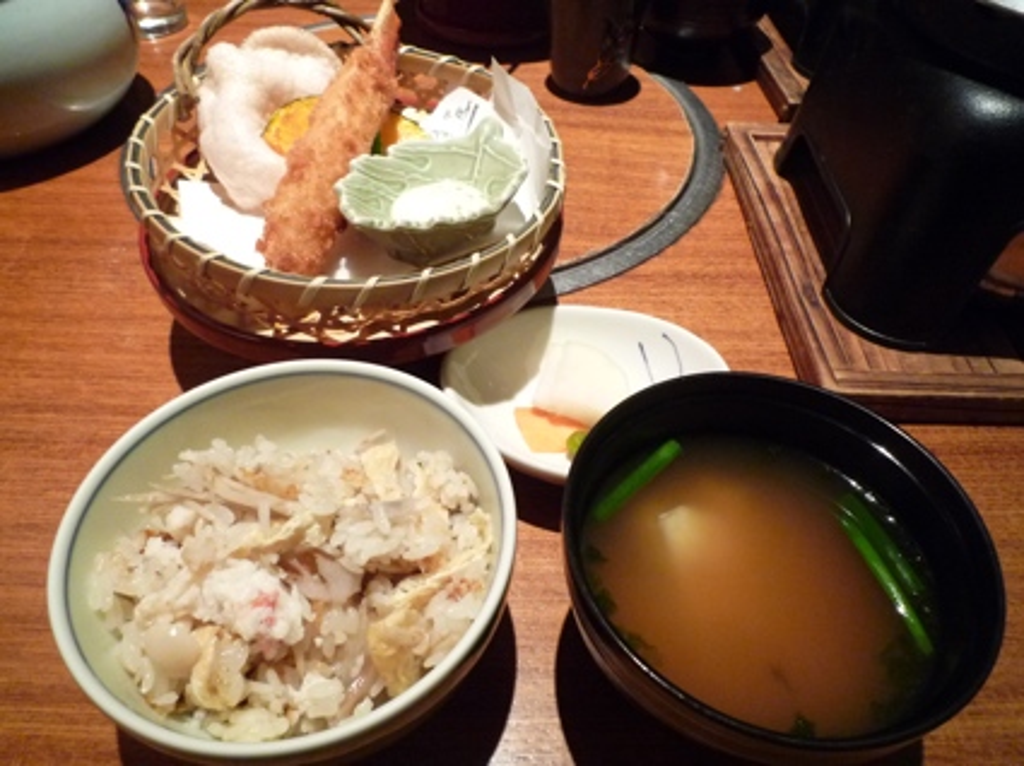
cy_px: 383
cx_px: 512
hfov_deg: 69.4
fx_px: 739
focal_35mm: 25
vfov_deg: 54.8
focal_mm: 4.4
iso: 400
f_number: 2.8
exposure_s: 1/8
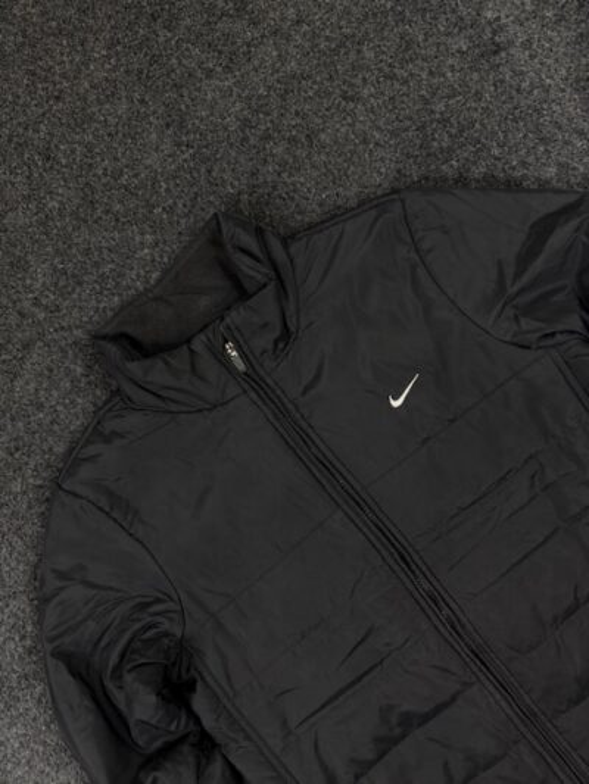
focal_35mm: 24
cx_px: 294
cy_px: 392
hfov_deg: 56.8
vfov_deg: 71.6
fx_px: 544
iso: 200
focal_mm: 6.76
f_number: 1.78
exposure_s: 1/100
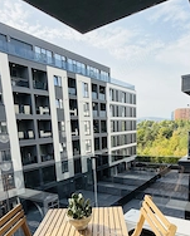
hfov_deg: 50.0
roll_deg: +2.2
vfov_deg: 57.9
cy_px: 171
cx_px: 102
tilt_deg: -12.3
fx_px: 203
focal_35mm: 29
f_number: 2.2
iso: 40
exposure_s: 1/554
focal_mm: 2.22
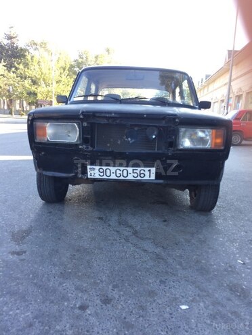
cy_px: 168
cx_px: 126
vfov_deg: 61.7
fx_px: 281
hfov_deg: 48.2
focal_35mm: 29
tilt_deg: -10.4
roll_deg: -2.2
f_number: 2.2
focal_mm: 4.15
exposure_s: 1/100
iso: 40
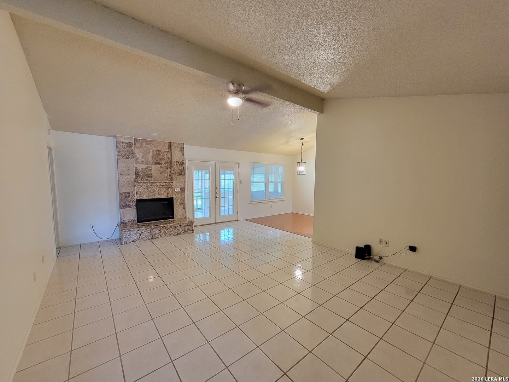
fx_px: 191
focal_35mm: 13
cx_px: 254
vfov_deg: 89.9
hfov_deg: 106.2
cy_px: 191
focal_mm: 2.2
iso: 640
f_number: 2.2
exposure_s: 1/30
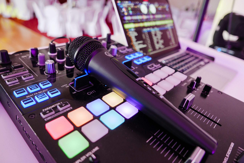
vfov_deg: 53.2
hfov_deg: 73.7
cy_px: 82
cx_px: 122
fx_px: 163
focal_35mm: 24
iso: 400
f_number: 1.7
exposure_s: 1/60
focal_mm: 10.9
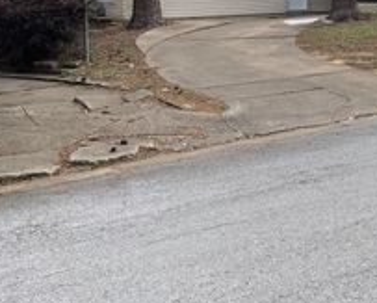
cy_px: -21
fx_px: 670
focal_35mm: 60
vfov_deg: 24.0
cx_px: 422
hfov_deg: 28.4
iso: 32
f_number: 1.6
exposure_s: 1/432
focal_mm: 5.1
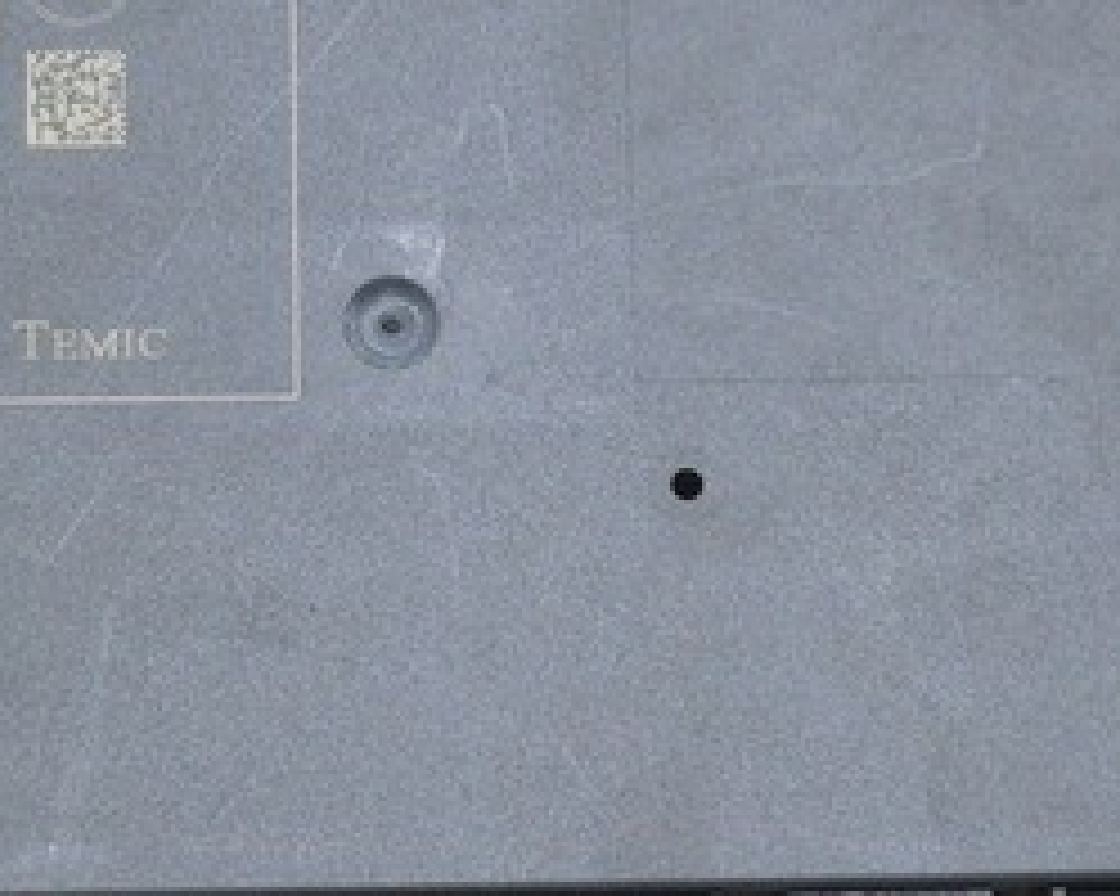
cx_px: 319
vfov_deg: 11.6
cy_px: 484
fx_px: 4404
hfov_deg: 14.4
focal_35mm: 133
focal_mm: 23
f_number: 3.8
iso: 400
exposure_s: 1/50
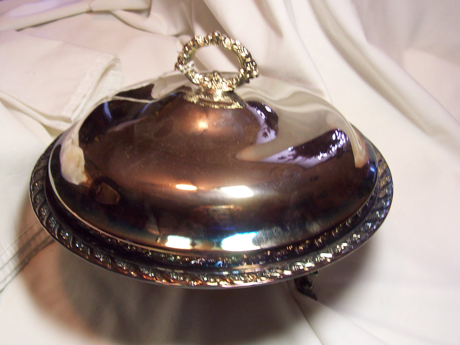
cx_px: 230
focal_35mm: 37
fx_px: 492
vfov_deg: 38.7
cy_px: 172
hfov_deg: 50.1
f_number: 2.8
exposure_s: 1/30
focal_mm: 5.6
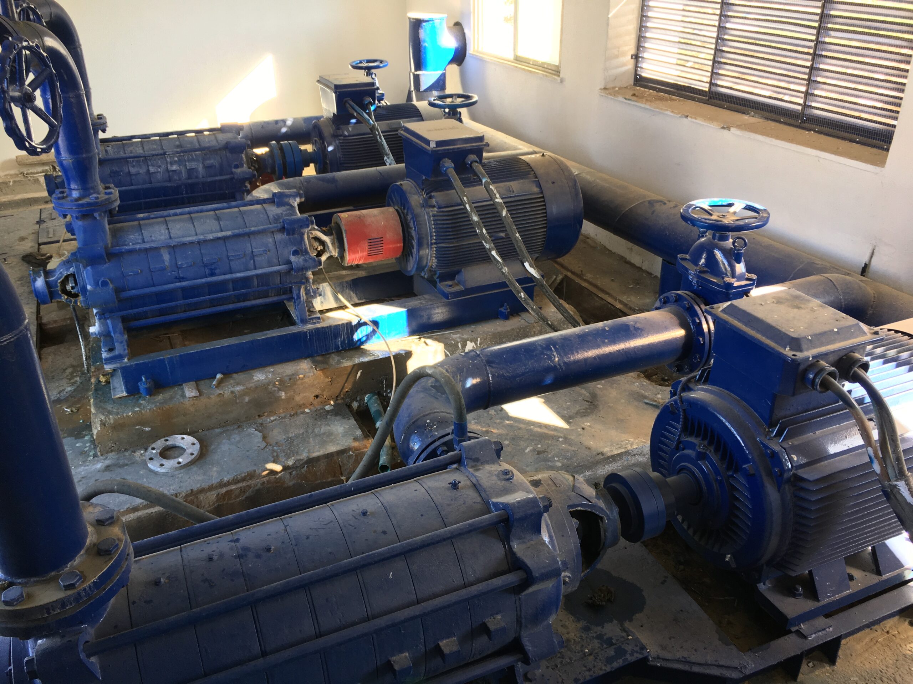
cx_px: 456
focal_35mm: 29
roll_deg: +0.9
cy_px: 342
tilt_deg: -27.5
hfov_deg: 61.7
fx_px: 765
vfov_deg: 48.2
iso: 25
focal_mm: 4.15
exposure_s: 1/50
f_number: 2.2
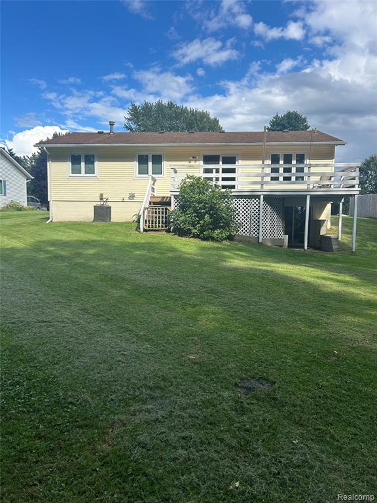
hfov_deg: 53.1
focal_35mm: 26
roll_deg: -0.1
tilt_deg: -3.1
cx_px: 188
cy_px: 252
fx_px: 378
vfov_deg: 67.3
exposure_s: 1/2695
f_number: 1.5
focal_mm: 5.7
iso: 50
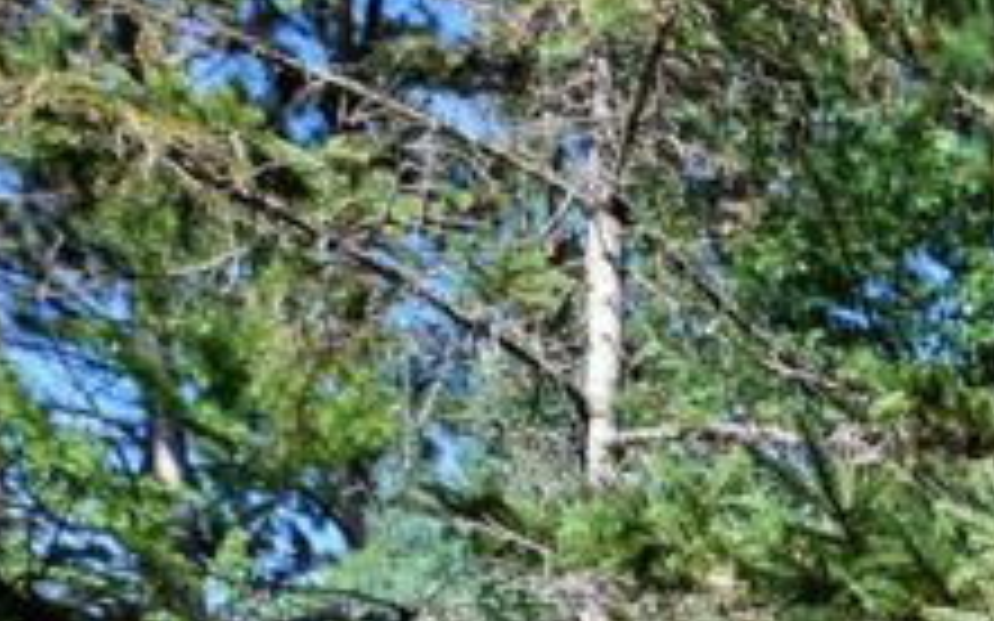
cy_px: 1634
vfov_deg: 11.6
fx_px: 2323
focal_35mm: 86
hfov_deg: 17.3
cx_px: 1997
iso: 250
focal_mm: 15.5
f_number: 5.6
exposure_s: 1/640
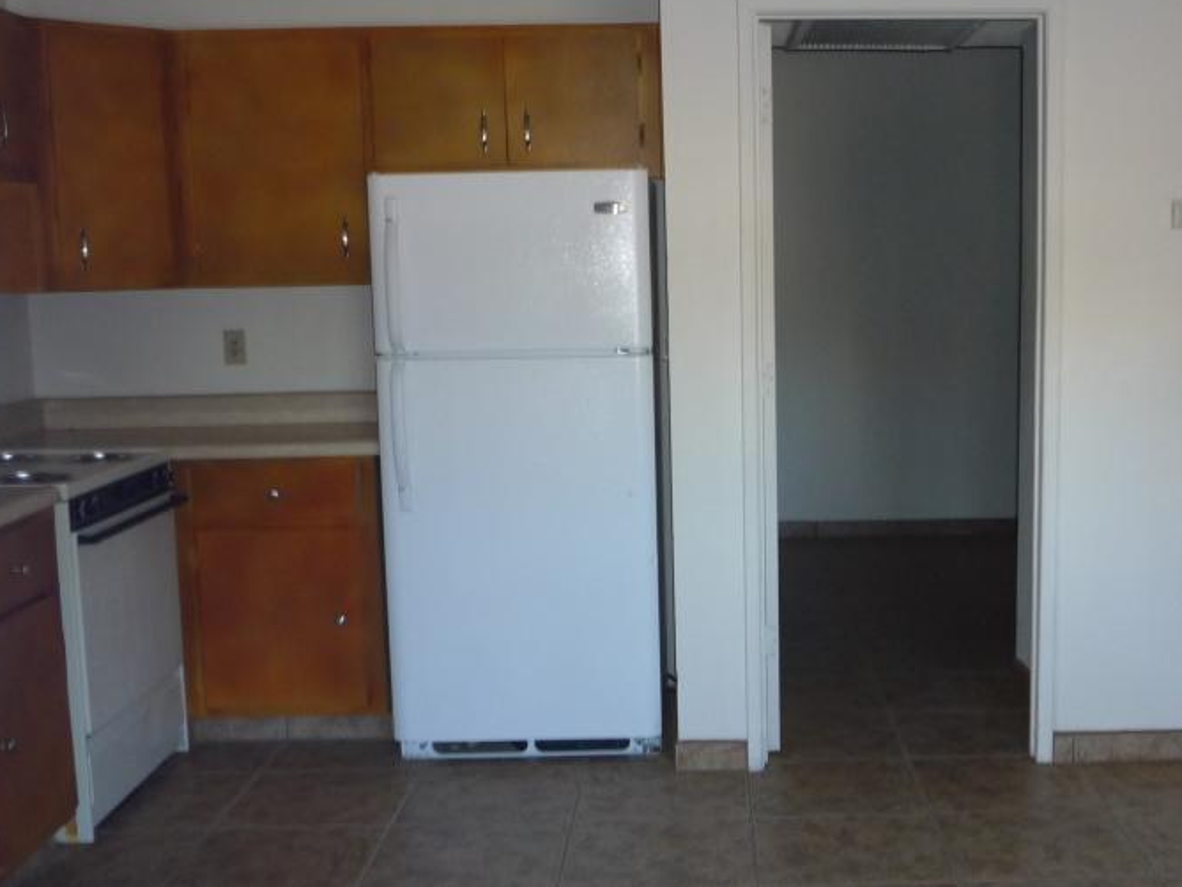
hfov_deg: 40.9
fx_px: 1571
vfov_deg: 31.5
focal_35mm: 46
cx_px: 745
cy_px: 512
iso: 125
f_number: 3.3
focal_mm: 5.2
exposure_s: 1/30
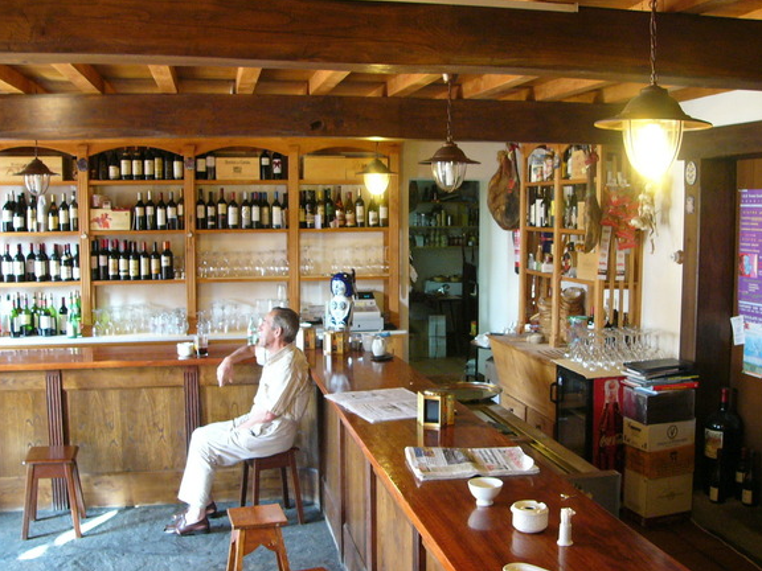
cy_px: 288
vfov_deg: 36.0
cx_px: 398
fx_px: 881
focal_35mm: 40
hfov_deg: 46.8
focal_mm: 6
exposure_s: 1/13
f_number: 2.8
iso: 200
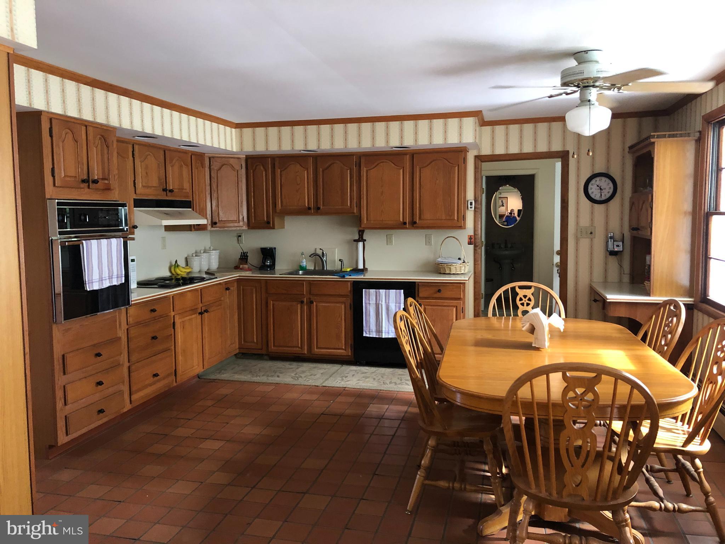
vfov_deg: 49.7
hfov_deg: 63.4
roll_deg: +1.1
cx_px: 362
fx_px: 586
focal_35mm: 28
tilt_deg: -4.8
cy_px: 272
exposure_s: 1/12
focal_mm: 3.99
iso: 100
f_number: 1.8
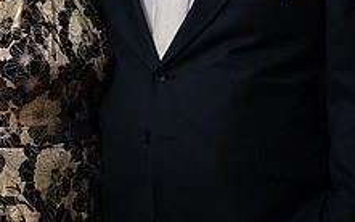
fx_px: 1267
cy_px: -17
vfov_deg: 9.9
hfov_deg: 15.9
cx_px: 154
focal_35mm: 131
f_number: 4
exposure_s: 1/200
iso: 500
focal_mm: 49
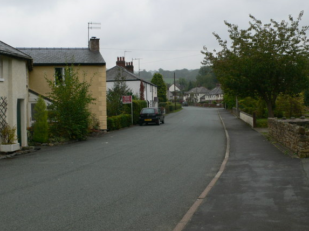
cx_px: 153
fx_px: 339
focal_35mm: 38
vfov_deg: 37.7
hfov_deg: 49.0
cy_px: 108
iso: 80
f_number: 3.2
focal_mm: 6.3
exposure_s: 1/125
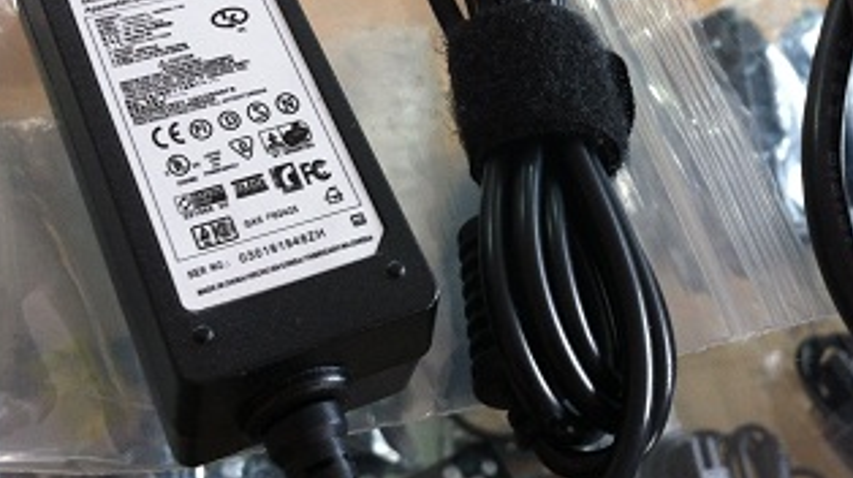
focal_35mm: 63
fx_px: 1424
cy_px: 54
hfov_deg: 33.3
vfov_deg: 18.8
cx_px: 458
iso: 80
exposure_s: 1/15
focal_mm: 3.85
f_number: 2.8
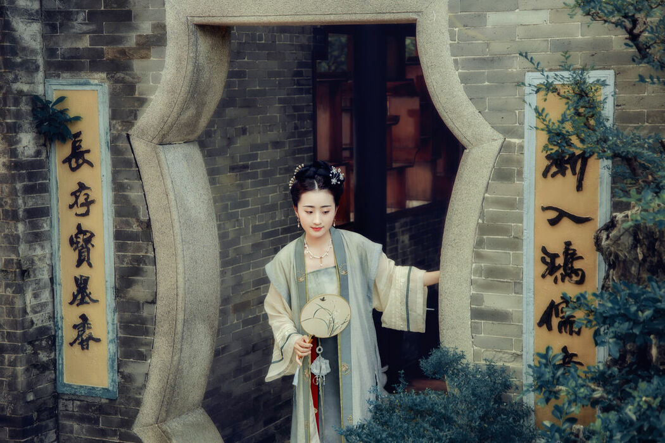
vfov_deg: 19.5
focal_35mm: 70
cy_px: 222
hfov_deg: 28.8
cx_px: 332
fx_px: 1293
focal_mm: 70
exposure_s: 1/80
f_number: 4
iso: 200
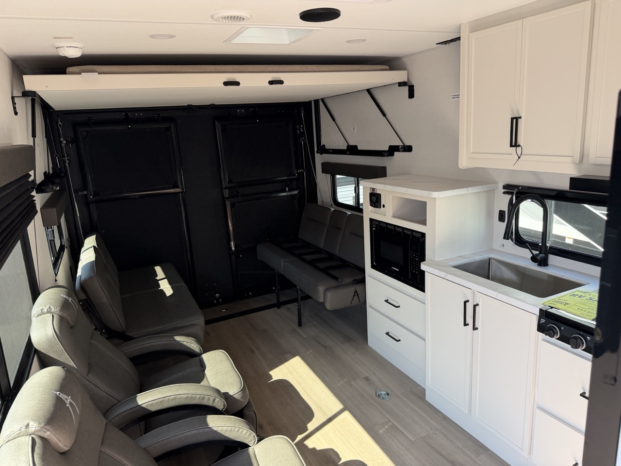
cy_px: 233
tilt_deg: -14.8
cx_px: 310
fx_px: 431
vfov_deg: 56.8
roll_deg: +5.7
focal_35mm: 24
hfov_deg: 71.6
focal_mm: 6.76
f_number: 1.78
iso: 160
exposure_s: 1/219
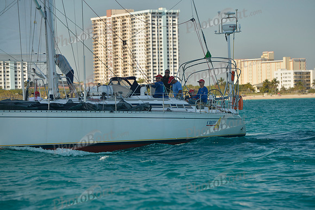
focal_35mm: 150
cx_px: 158
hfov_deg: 13.7
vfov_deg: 9.2
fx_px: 1313
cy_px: 105
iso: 200
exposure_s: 1/800
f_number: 5.6
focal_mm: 150
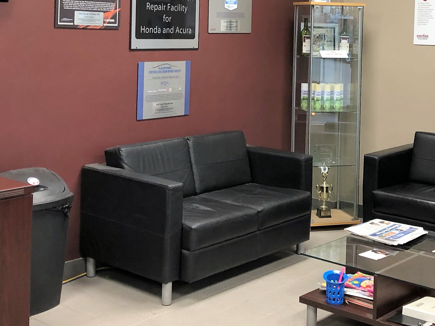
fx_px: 754
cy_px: 43
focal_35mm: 60
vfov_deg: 23.9
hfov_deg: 32.1
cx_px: 257
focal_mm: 3.99
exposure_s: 1/15
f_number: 1.8
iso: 40
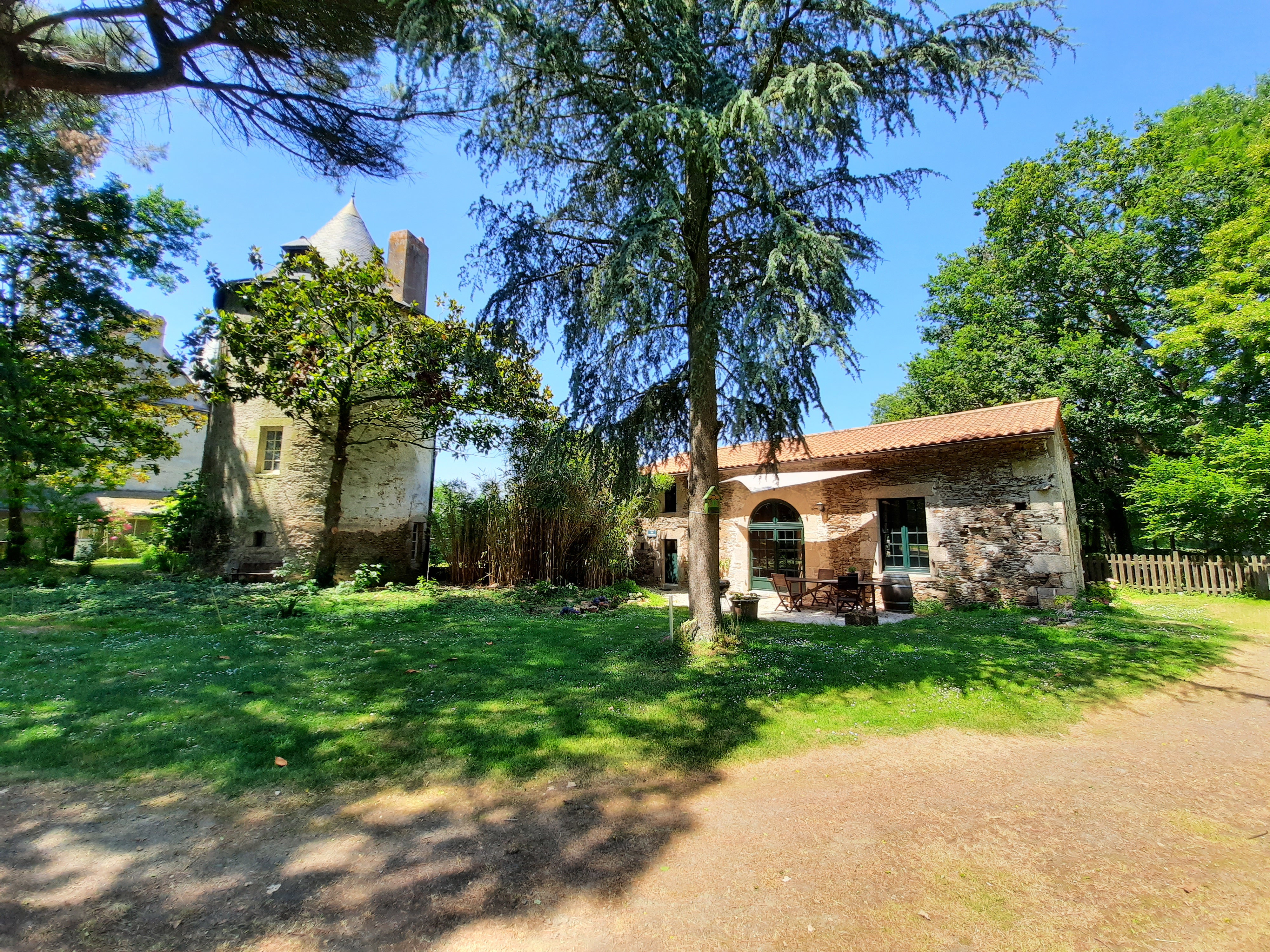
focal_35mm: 13
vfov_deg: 89.9
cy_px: 476
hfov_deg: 106.2
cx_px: 635
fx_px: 477
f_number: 2.2
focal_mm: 1.74
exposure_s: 1/448
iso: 40
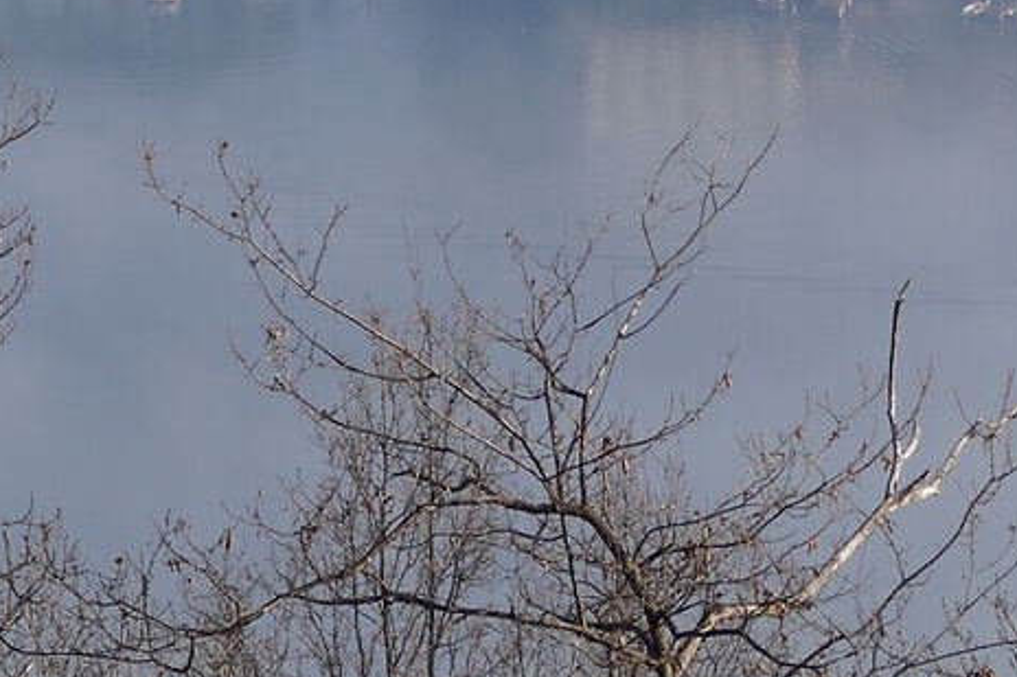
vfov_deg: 2.9
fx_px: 13159
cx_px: 1889
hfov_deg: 4.4
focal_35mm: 466
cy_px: -210
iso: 100
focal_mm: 60
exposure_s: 1/320
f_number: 7.1
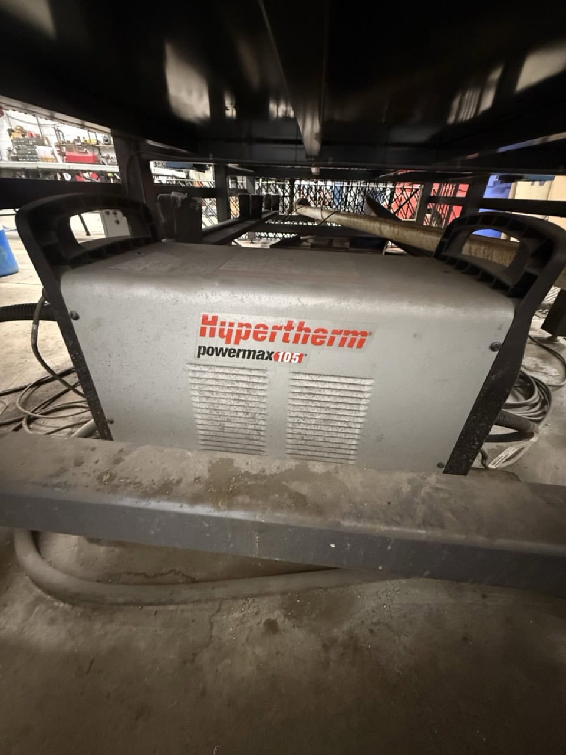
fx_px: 305
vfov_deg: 102.1
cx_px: 283
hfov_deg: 85.7
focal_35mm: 14
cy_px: 378
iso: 1250
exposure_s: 1/40
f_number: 2.2
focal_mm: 2.2
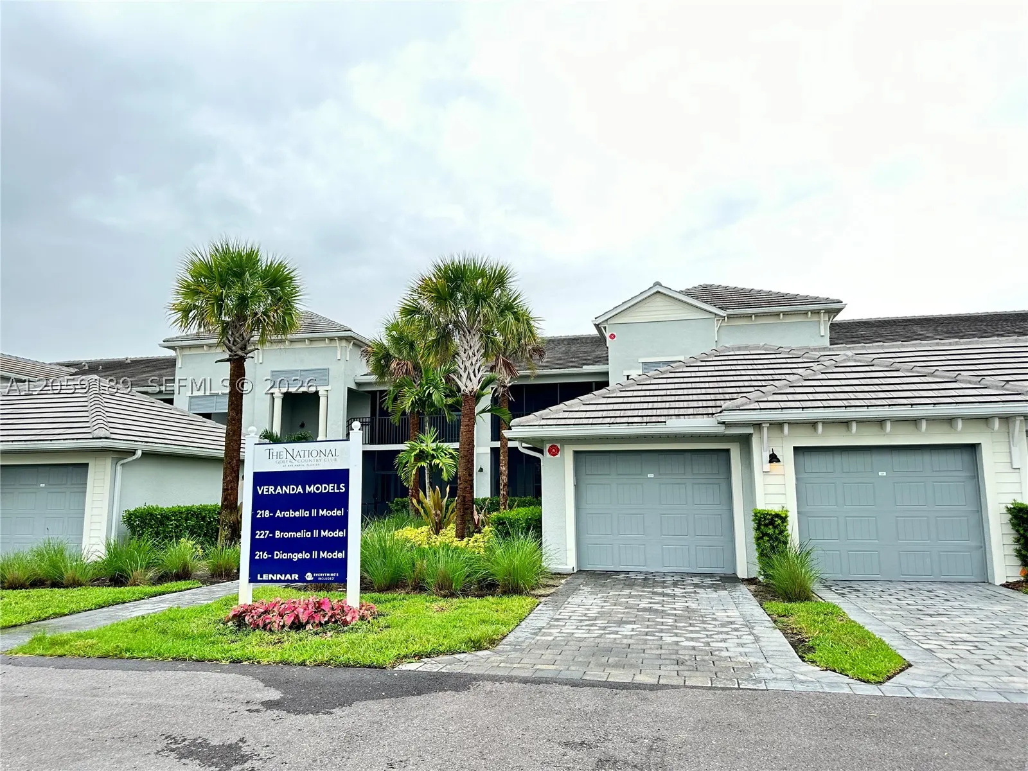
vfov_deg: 56.8
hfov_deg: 71.6
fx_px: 713
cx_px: 514
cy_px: 386
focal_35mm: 24
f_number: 1.78
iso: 80
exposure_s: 1/303
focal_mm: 6.86
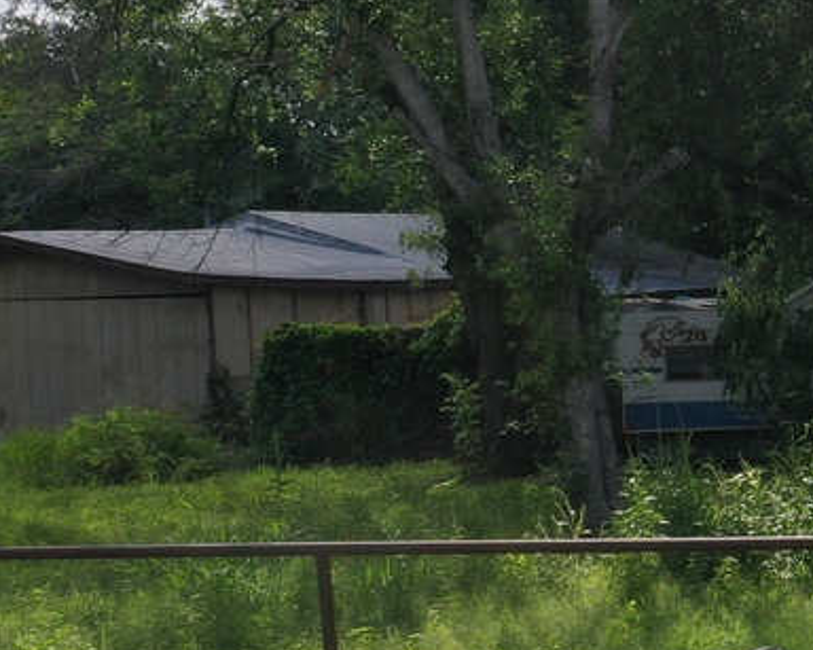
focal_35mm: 111
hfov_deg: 14.6
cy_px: 364
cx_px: 1575
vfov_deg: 13.9
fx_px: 2670
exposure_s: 1/120
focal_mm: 10.26
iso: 100
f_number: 8
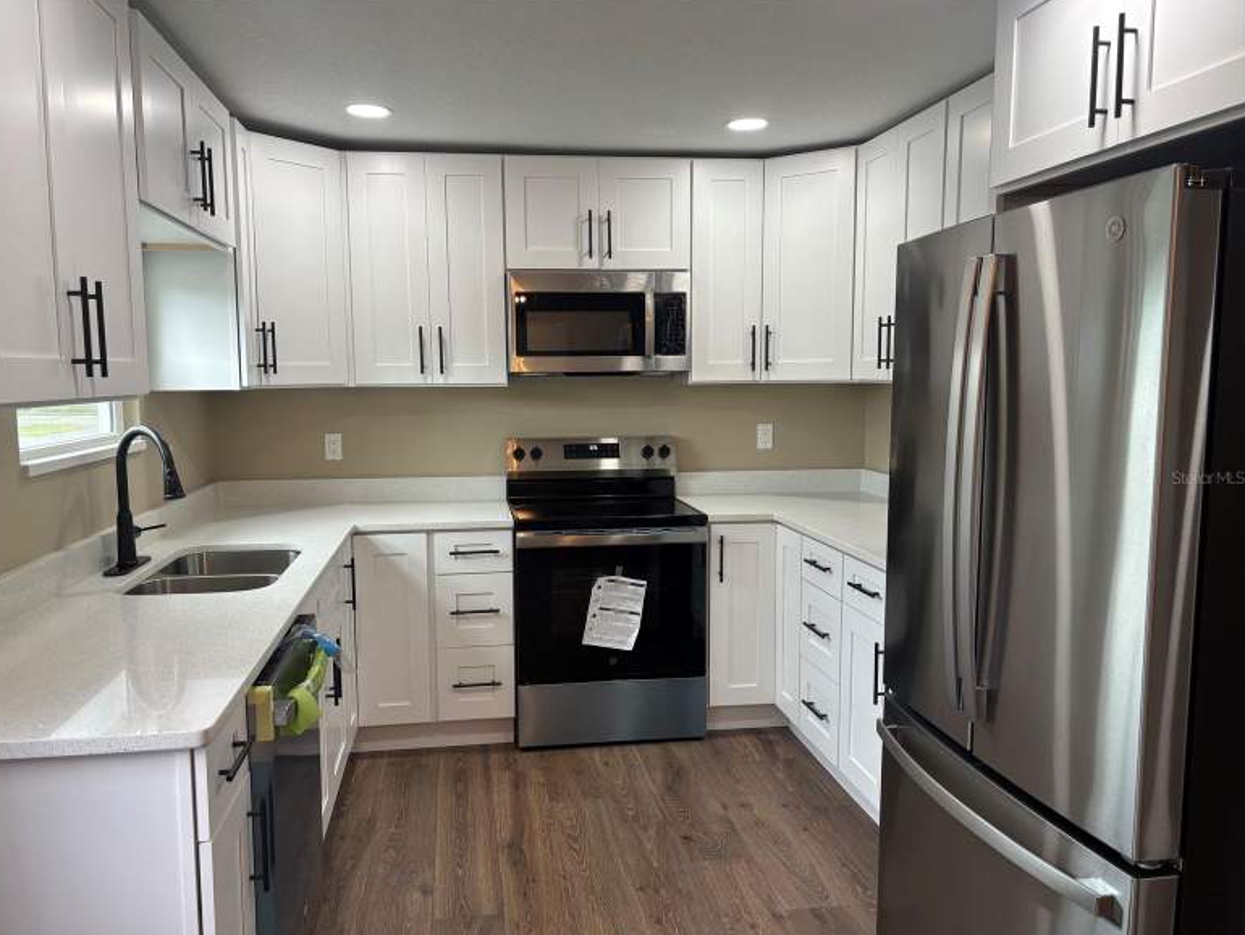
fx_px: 971
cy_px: 477
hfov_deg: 65.3
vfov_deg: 51.4
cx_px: 601
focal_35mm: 27
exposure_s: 1/120
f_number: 1.6
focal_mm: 5.96
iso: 80
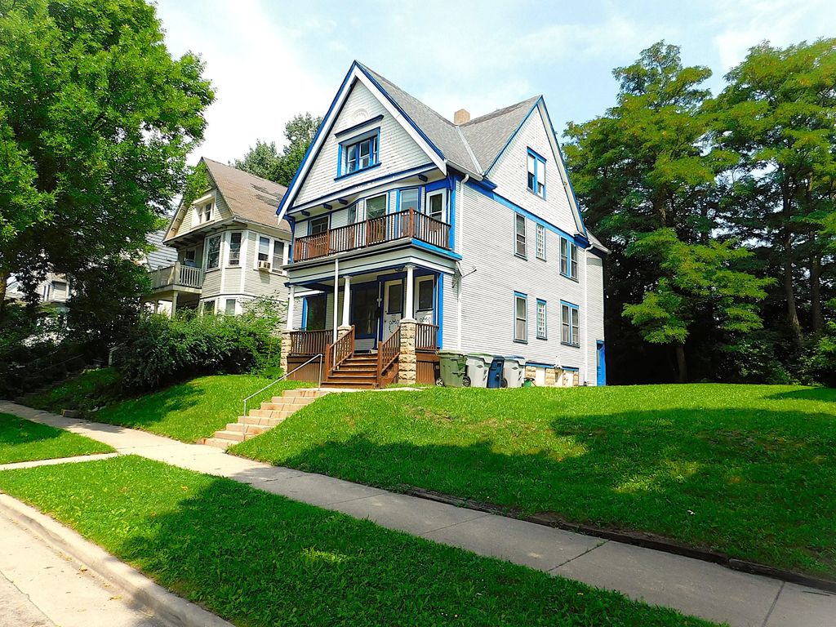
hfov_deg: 73.9
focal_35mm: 23
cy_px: 314
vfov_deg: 58.9
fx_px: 555
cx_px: 418
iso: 125
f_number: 3
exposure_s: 1/1250
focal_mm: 4
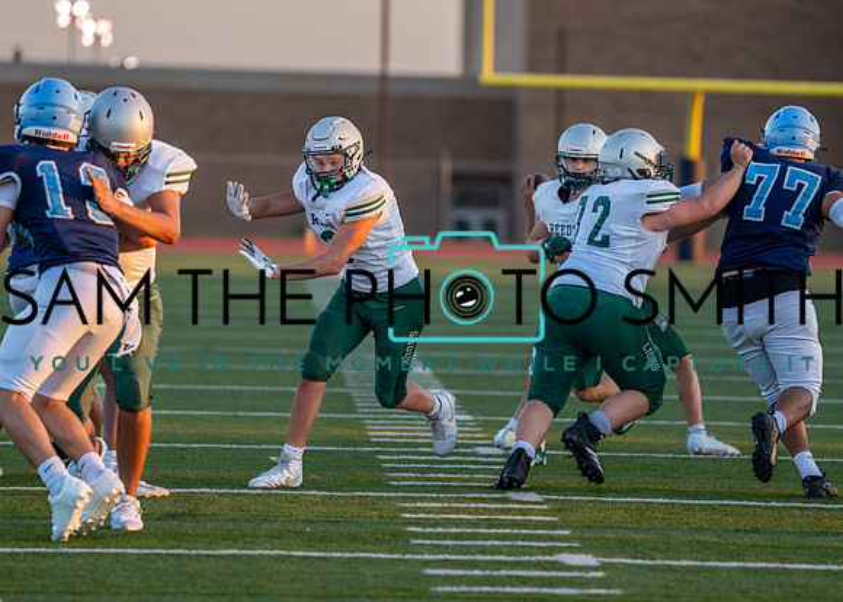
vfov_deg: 5.0
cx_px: 506
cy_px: 251
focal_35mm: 285
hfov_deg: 7.1
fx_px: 6823
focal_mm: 200
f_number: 2.8
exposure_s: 1/2000
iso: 800
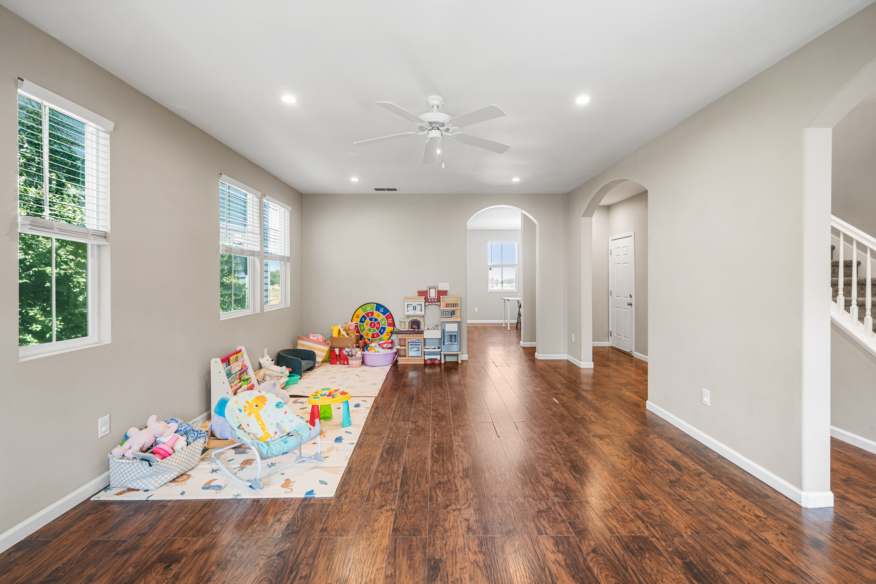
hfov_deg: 96.7
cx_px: 438
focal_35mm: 16
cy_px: 292
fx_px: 389
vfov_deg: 73.7
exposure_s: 1/13
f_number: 4
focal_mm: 16
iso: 320
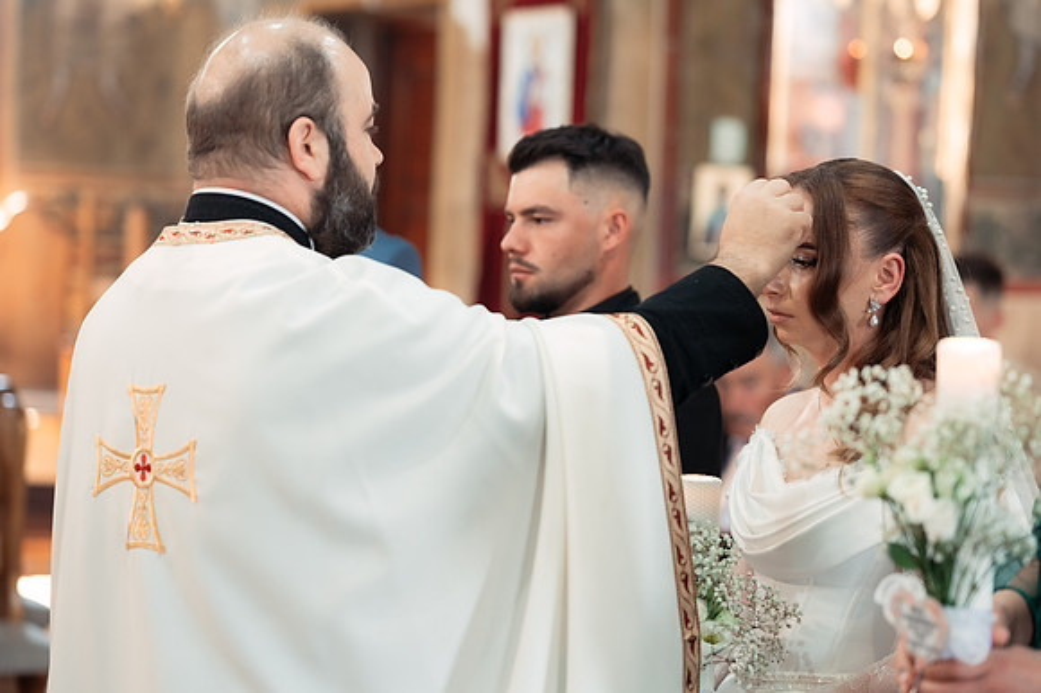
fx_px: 2576
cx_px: 546
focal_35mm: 89
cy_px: 361
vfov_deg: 15.3
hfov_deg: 22.8
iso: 1600
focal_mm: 85
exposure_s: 1/320
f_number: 2.2
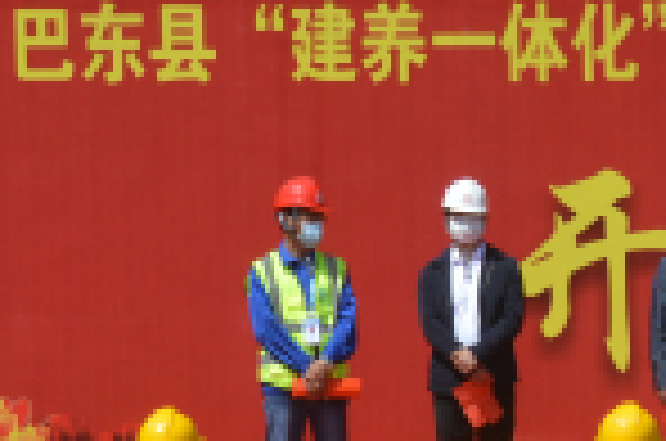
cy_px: 441
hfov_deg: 6.1
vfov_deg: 4.1
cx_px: 1040
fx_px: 6185
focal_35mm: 335
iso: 100
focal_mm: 55
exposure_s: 1/320
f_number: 9
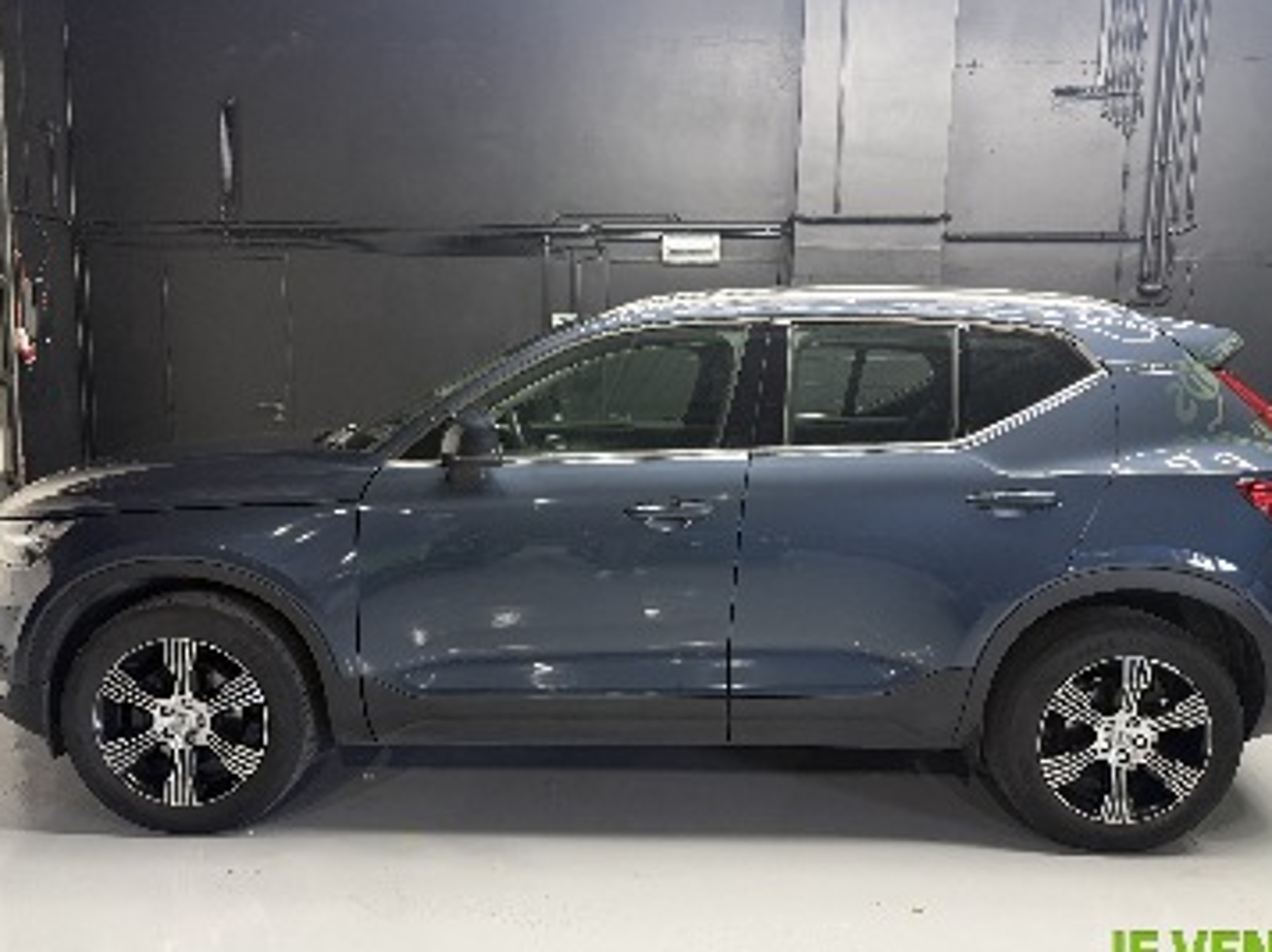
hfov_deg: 63.5
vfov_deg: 49.6
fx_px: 1028
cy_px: 510
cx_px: 634
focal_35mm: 28
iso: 250
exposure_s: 1/50
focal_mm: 6.76
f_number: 1.78
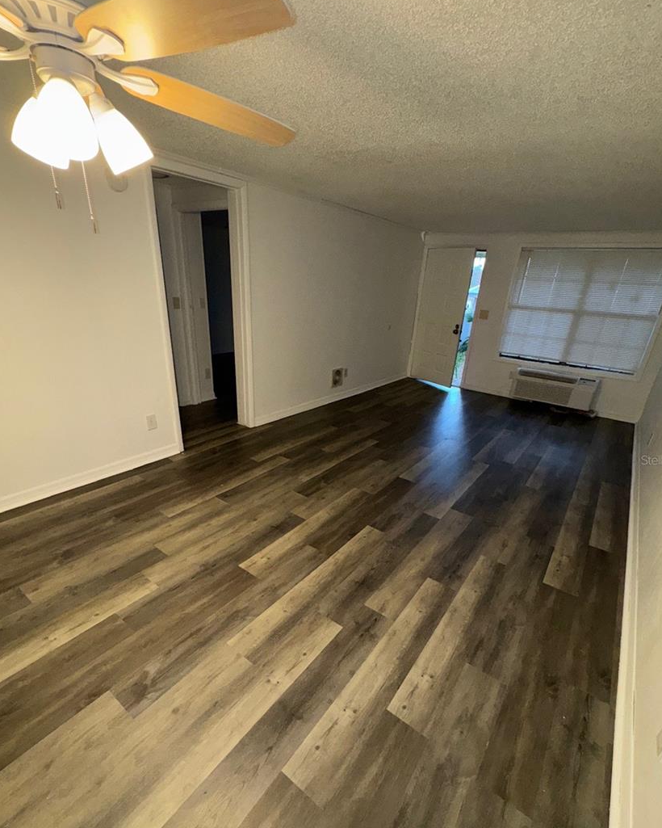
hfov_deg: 80.4
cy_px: 460
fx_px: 392
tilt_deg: -25.7
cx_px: 335
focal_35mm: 16
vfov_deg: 92.7
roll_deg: -3.5
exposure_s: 1/60
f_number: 2.2
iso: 200
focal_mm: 2.22
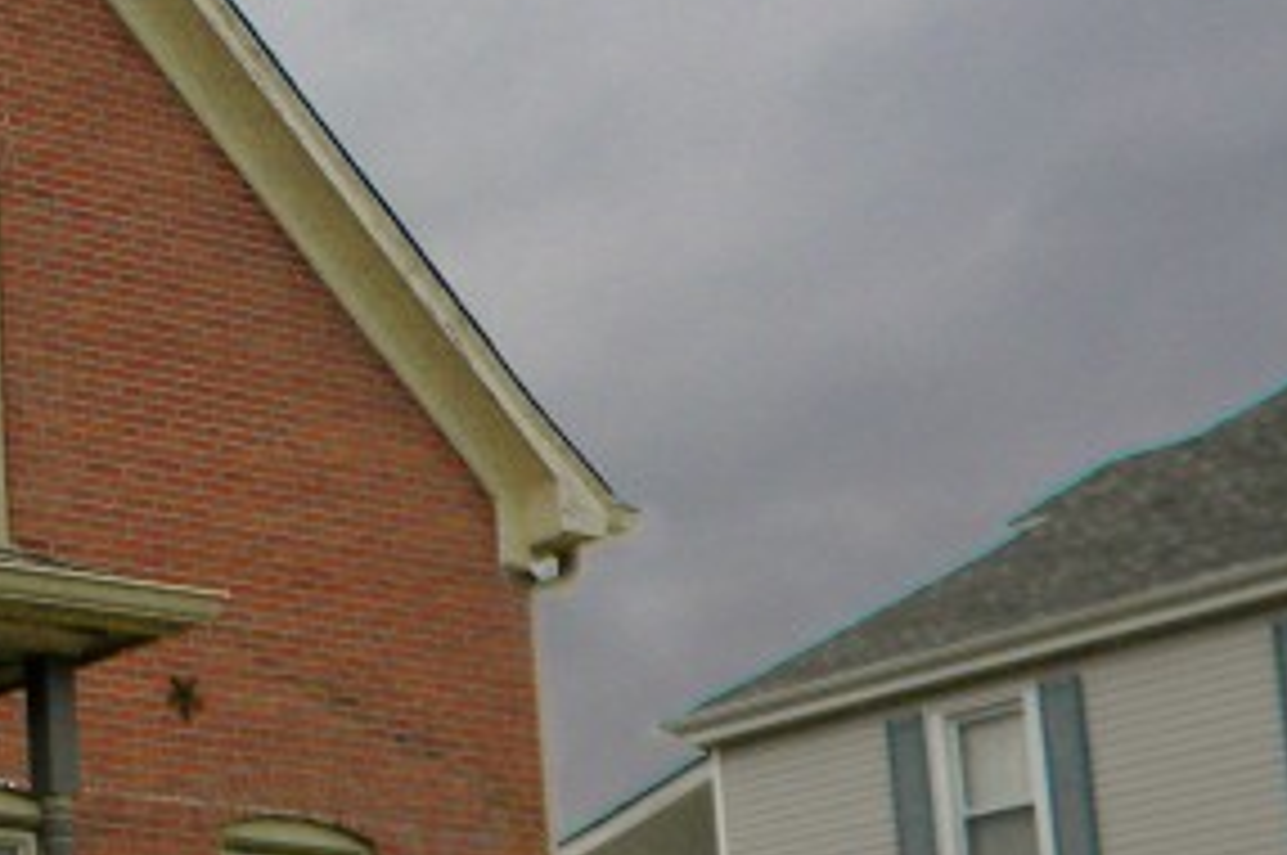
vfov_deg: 14.5
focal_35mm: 93
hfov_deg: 19.7
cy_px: 819
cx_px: -504
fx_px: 3321
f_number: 3.5
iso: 80
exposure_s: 1/321
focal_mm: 5
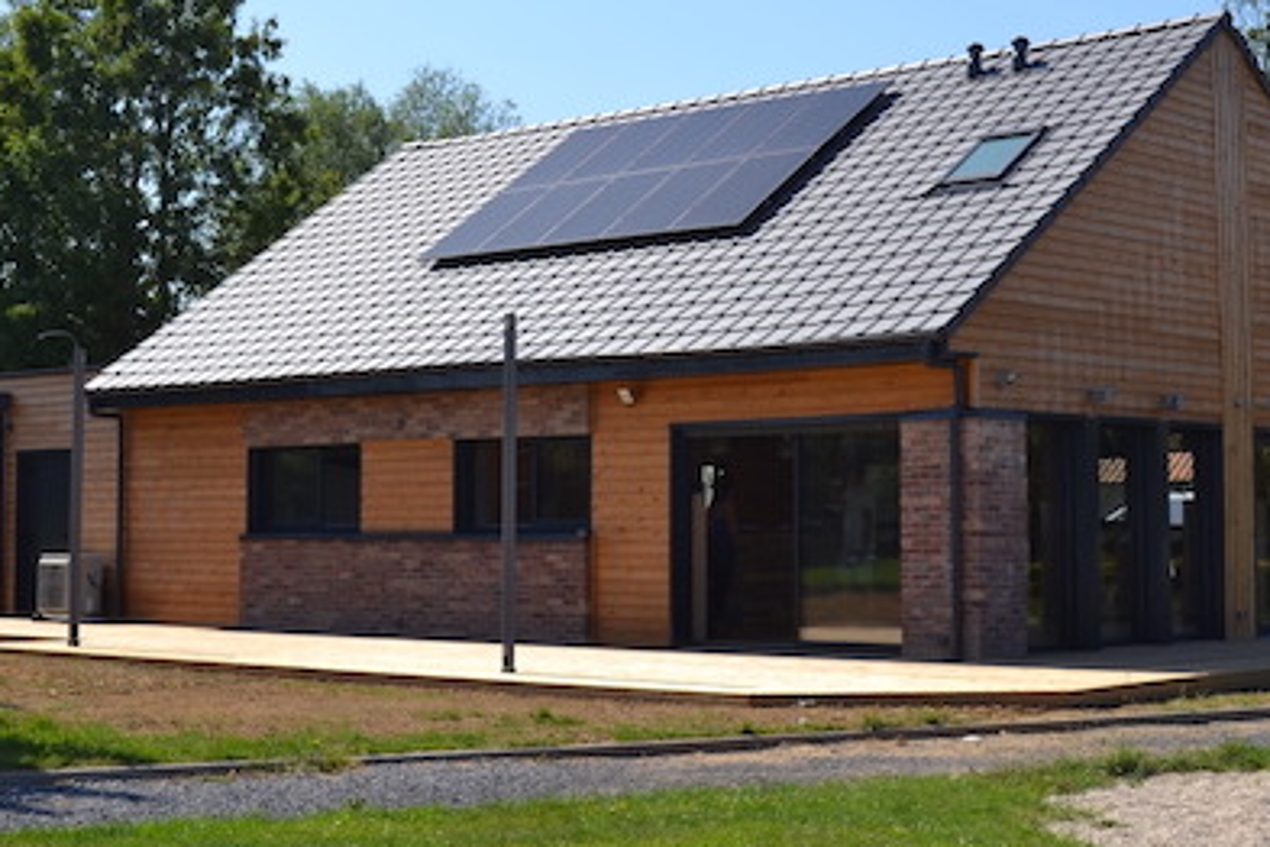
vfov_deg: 21.3
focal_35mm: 64
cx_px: 743
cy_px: 352
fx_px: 2248
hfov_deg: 31.5
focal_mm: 29
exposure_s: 1/200
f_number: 9
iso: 100
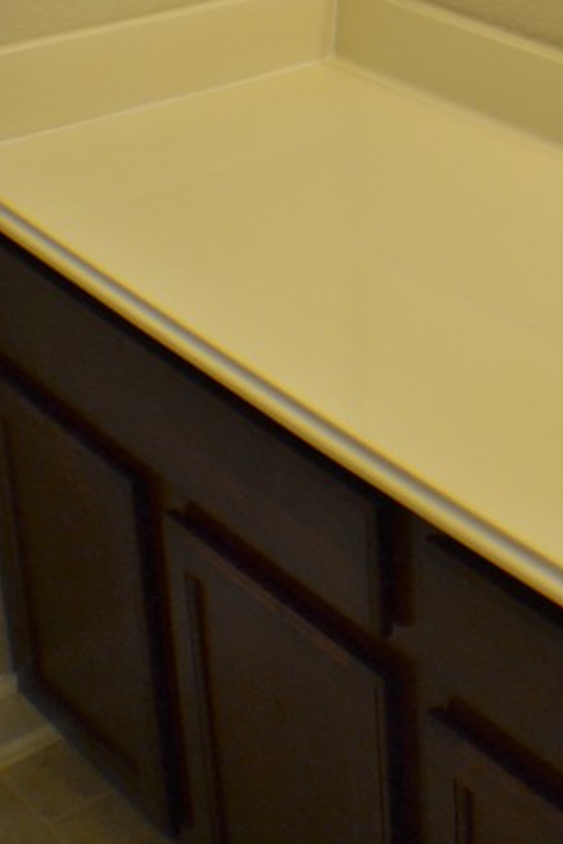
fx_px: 2063
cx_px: 645
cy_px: -99
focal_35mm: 88
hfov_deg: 15.1
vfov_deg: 21.8
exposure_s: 1/80
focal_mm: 24
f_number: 4.5
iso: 400
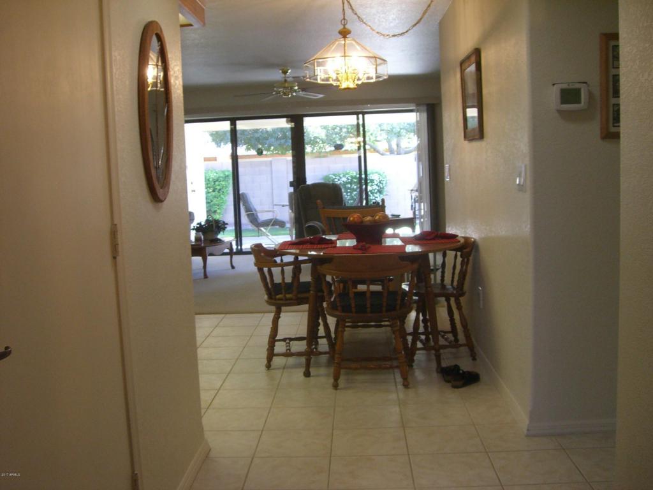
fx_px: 717
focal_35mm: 38
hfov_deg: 49.0
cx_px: 326
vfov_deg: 37.7
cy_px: 245
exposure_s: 1/40
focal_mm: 6.2
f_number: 2.7
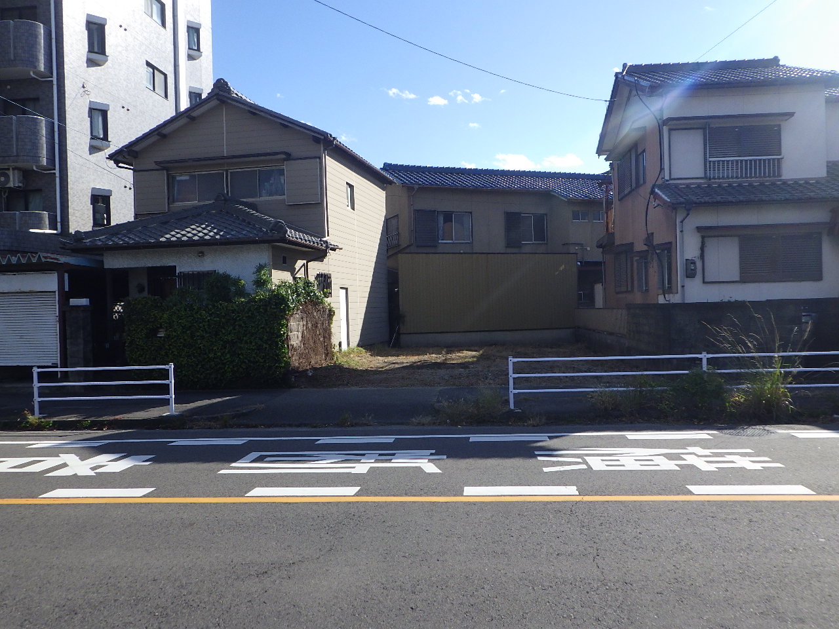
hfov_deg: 63.4
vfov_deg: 49.7
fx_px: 679
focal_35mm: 28
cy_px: 314
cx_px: 420
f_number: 4.2
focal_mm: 5
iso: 125
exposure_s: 1/800
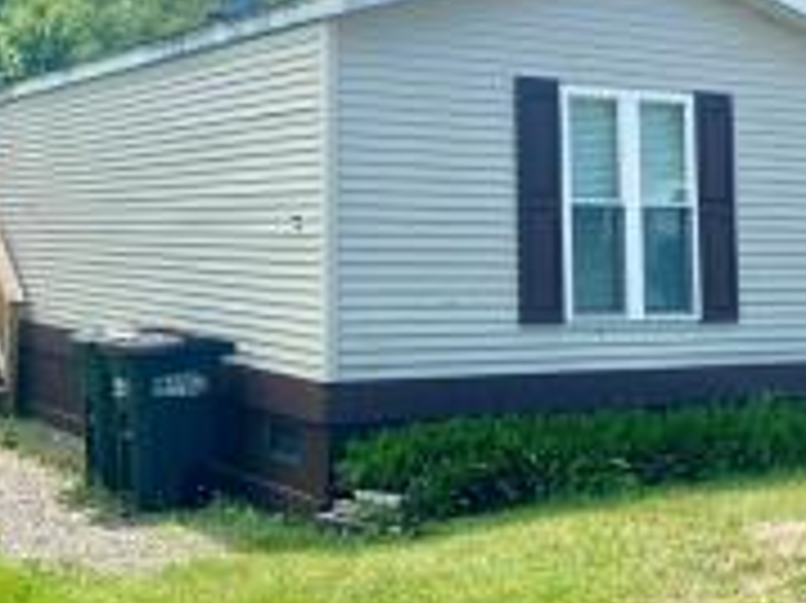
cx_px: 270
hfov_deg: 33.0
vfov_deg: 24.4
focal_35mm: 58
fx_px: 1350
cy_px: 45
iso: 50
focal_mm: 5.1
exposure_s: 1/5319
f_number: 1.6
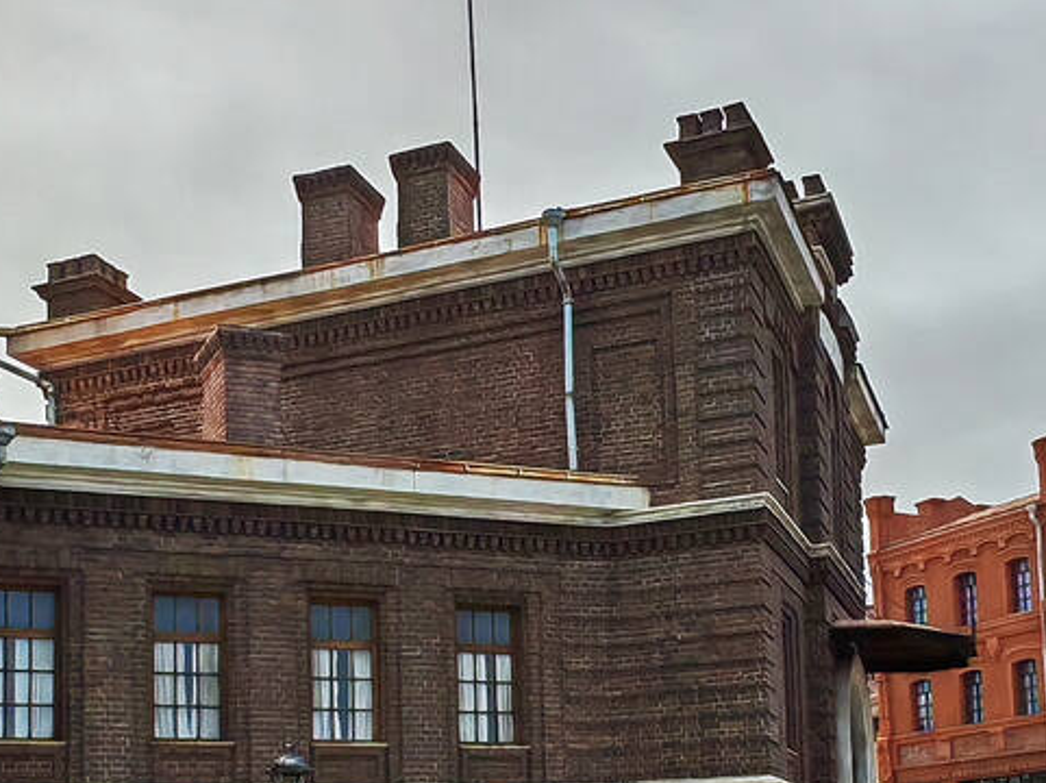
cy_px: 568
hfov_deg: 38.8
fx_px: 1480
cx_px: 420
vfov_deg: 29.3
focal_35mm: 49
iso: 50
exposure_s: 1/1300
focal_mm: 1.96
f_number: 2.2
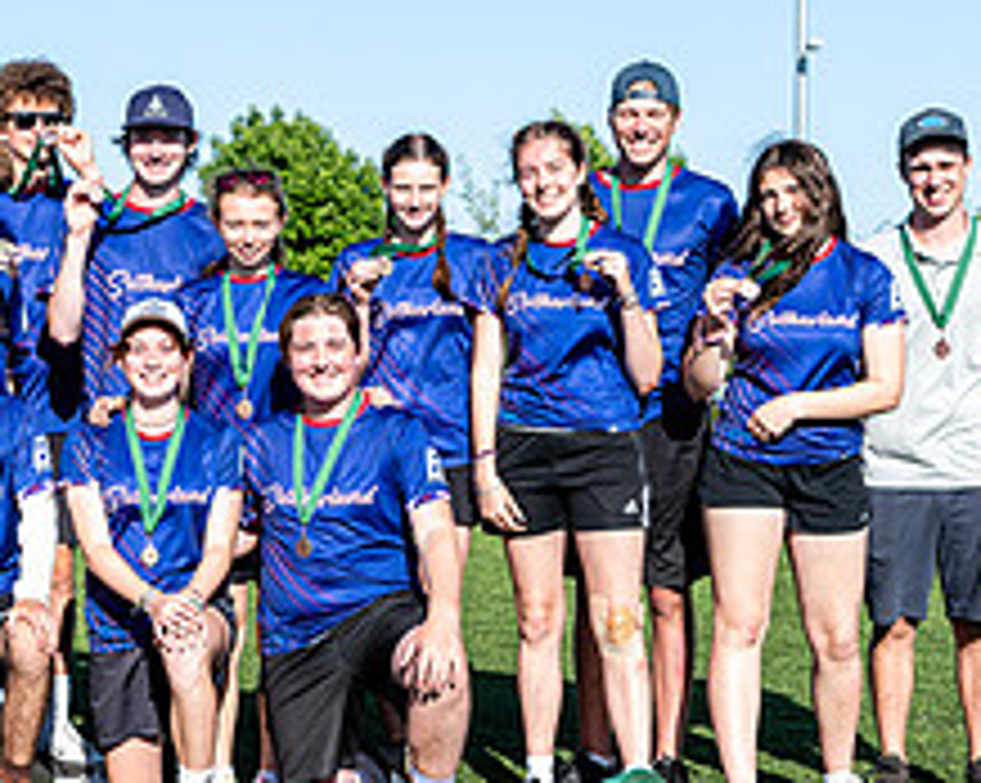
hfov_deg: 21.2
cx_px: 302
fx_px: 2611
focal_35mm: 90
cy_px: 376
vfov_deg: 17.1
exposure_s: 1/500
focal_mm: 36
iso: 100
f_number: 4
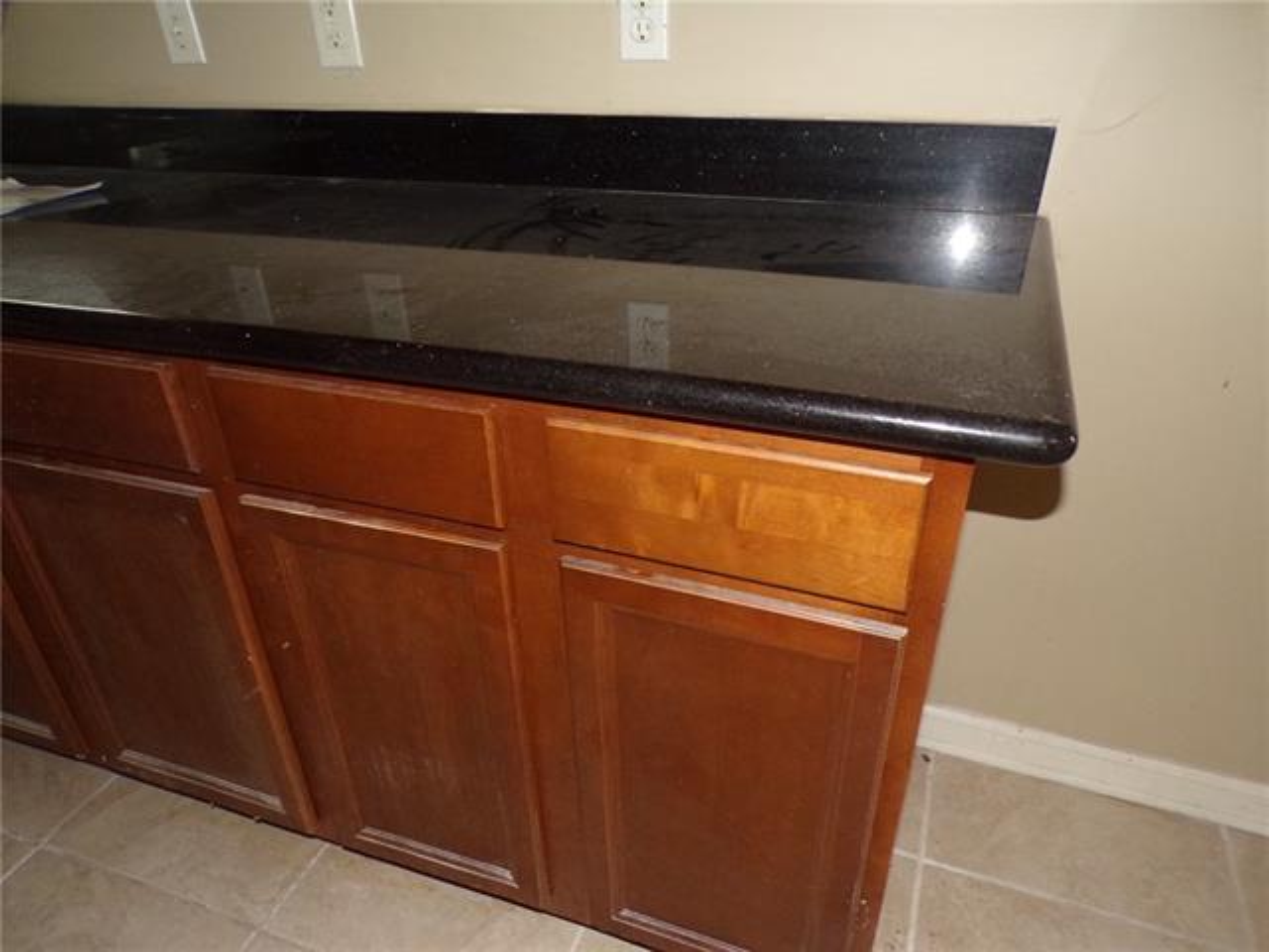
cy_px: 476
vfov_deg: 56.8
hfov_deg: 71.6
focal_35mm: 24
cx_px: 634
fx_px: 880
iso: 200
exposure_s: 1/34
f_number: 3
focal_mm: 4.3
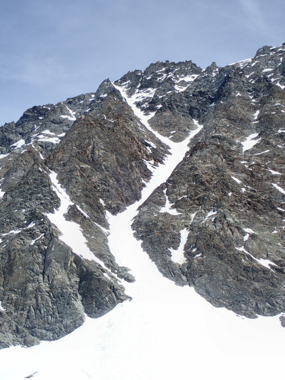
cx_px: 142
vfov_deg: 36.2
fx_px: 582
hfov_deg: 27.5
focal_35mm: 53
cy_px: 190
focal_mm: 9.61
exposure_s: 1/800
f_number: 4.5
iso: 100
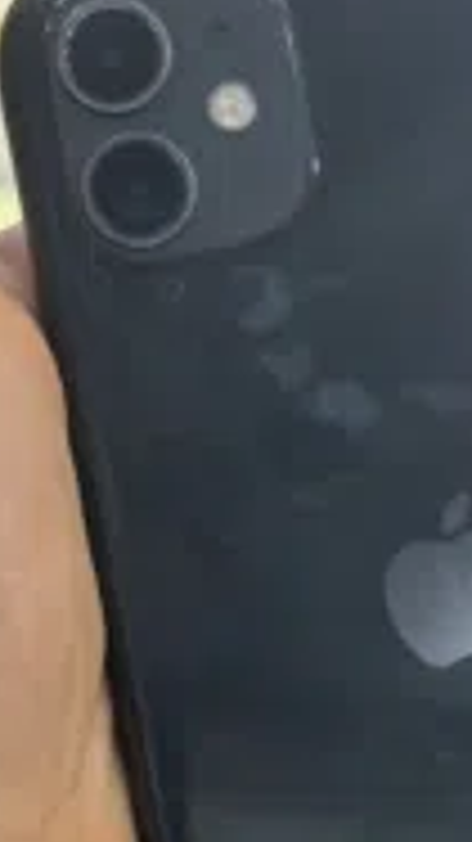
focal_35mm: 112
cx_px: 265
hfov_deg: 10.8
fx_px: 2495
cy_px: 752
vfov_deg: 18.8
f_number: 1.78
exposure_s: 1/100
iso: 80
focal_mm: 6.86
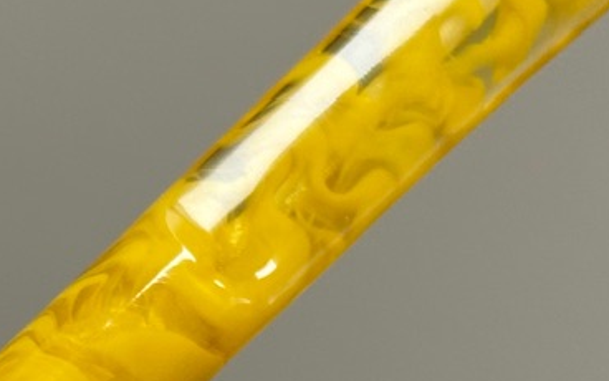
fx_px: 2938
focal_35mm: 177
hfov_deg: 11.8
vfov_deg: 7.4
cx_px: 91
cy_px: 431
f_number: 1.78
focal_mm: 6.86
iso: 80
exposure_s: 1/121
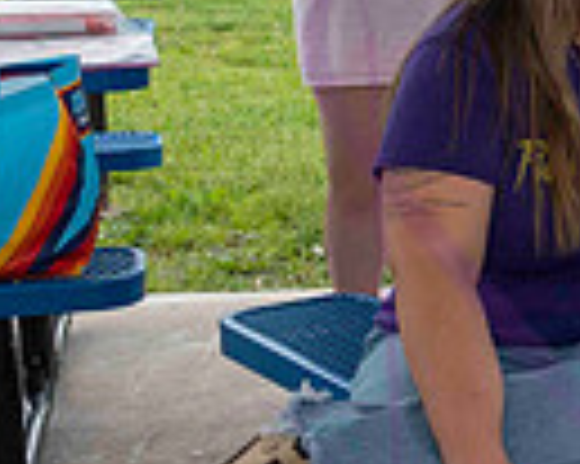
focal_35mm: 114
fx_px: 1955
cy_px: -1
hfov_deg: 14.7
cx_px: 1061
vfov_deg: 13.3
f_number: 8
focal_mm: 24
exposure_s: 1/500
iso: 400
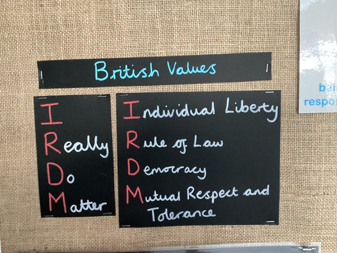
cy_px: 126
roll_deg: +2.9
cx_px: 168
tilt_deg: -3.7
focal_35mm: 31
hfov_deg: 58.4
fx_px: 302
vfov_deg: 45.4
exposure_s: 1/24
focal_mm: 3.3
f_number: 2.4
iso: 640
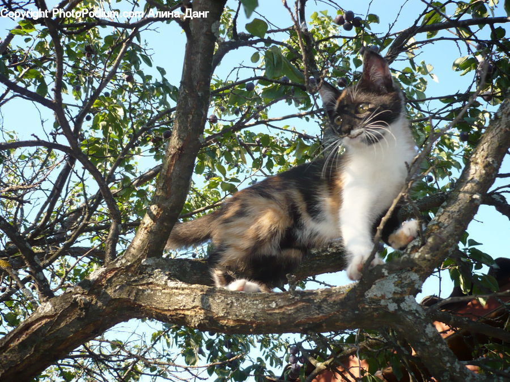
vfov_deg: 40.7
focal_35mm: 35
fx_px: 516
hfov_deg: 52.6
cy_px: 191
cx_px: 255
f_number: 2.8
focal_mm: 5.8
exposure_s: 1/160
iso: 100
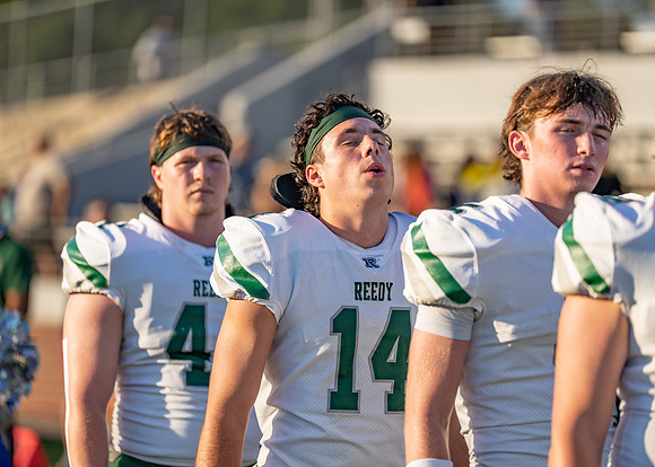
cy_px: 234
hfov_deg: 9.6
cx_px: 328
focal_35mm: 210
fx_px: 3898
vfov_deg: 6.9
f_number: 2.8
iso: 100
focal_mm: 200
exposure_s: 1/1600
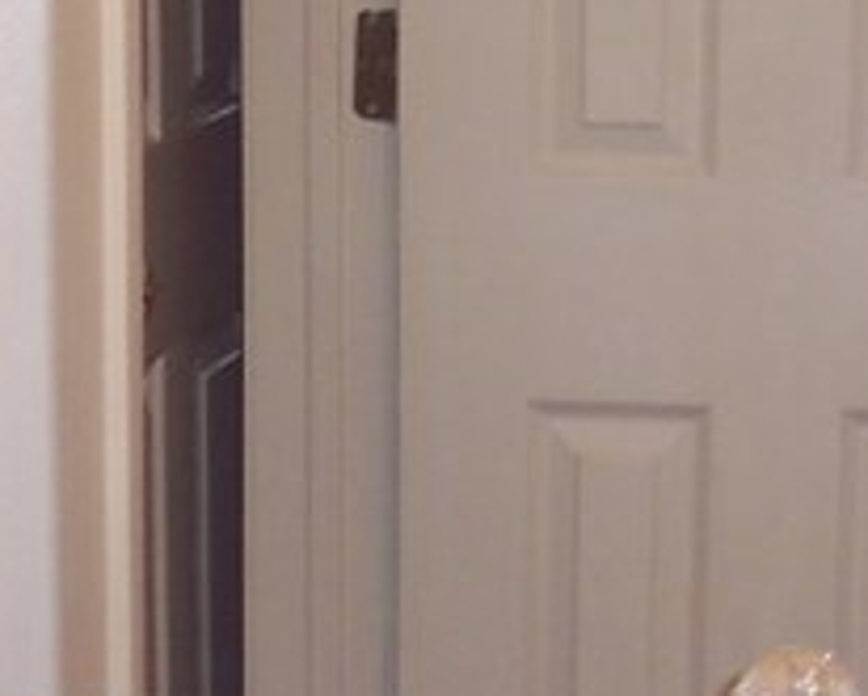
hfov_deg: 10.1
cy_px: 852
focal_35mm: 189
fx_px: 4858
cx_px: 55
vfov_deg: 8.1
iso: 100
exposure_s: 1/60
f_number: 2.8
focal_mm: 8
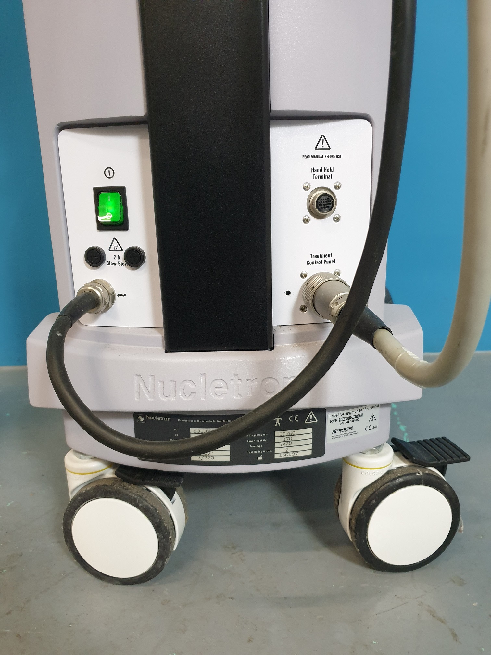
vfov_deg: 67.3
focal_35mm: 26
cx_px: 246
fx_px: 492
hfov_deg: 53.1
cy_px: 328
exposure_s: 1/50
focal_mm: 4.3
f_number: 1.5
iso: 320
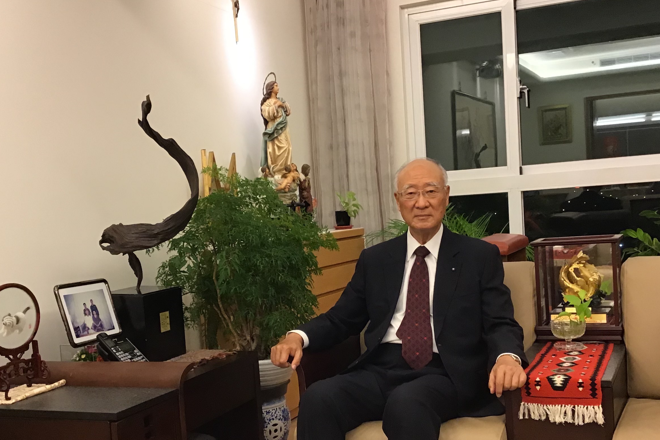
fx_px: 825
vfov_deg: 29.7
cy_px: 284
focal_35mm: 45
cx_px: 339
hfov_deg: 43.6
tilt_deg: -7.2
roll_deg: +3.6
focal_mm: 3.3
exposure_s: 1/30
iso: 100
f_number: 2.4
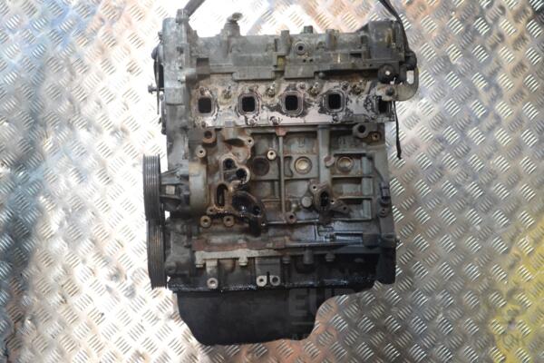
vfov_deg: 20.6
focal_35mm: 66
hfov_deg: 30.5
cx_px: 272
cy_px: 182
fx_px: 997
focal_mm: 44
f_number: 5.3
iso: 2200
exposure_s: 1/30
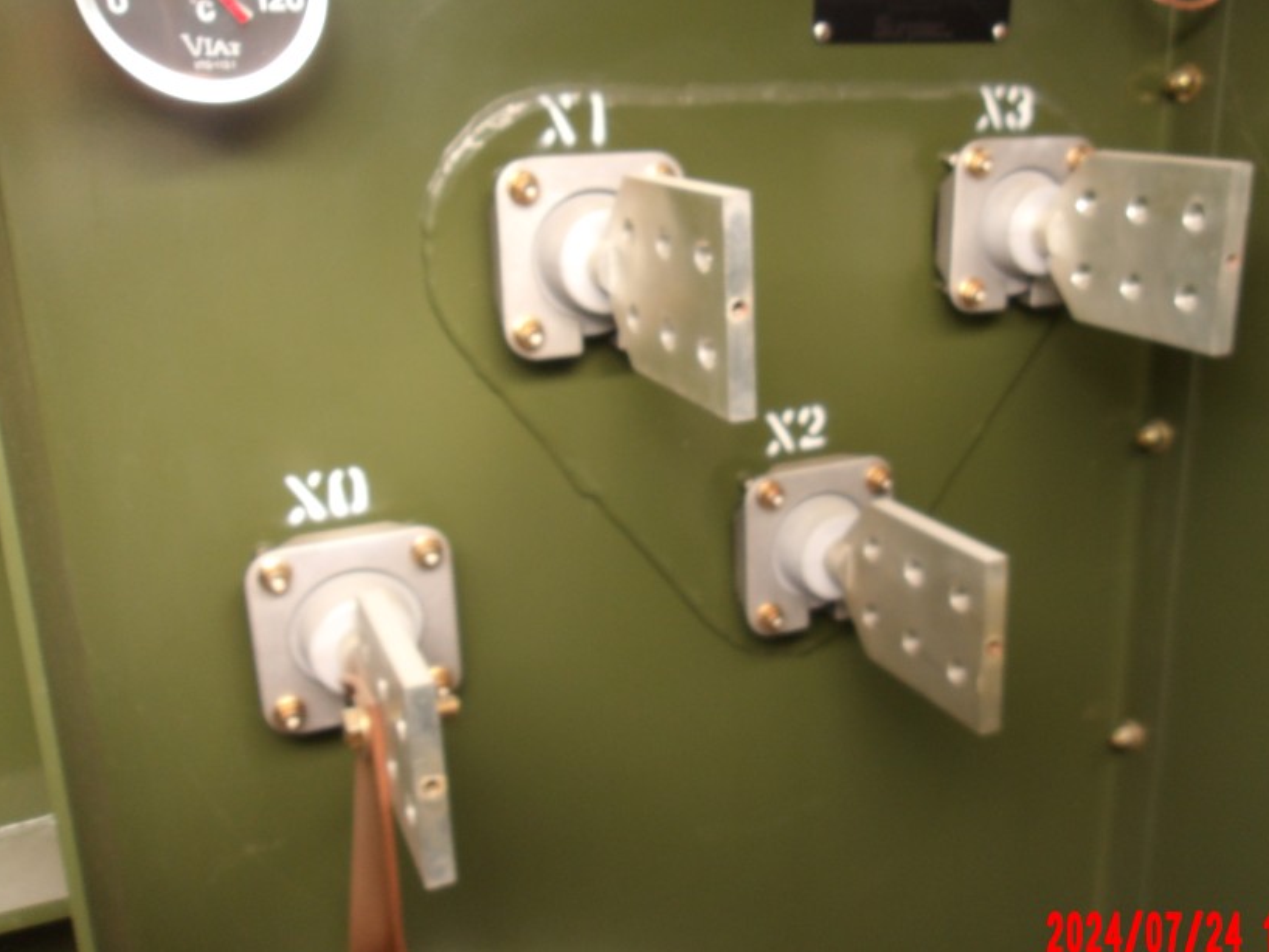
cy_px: 481
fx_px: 1210
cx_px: 735
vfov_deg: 43.0
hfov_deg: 55.1
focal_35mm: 33
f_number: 3
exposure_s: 1/30
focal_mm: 4.9
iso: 170
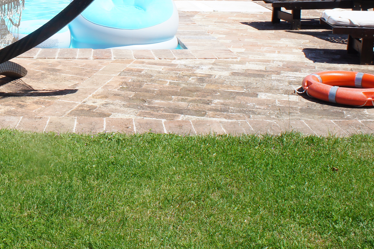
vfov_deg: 20.4
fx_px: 664
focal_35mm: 64
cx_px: 5
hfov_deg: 29.5
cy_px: -6
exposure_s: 1/250
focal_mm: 20
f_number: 13
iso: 200
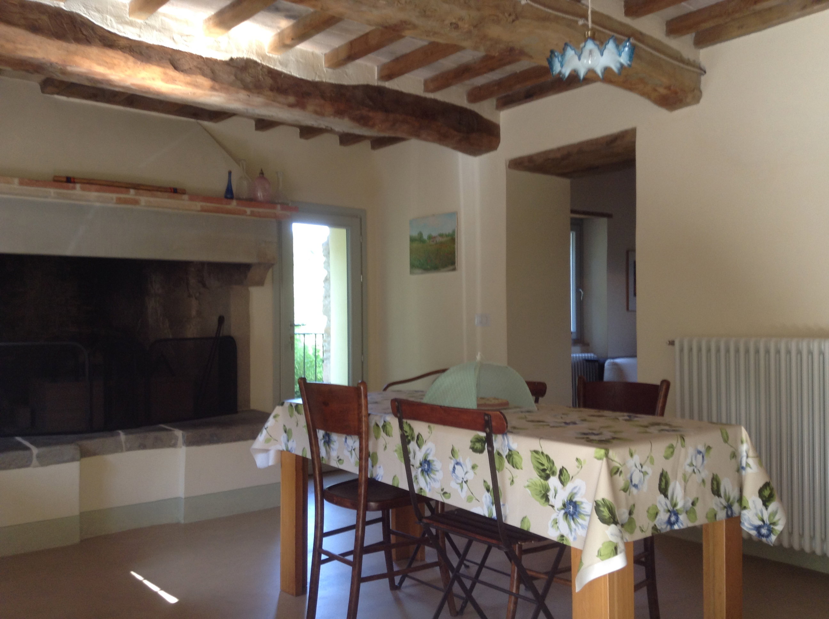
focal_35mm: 33
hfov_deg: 55.4
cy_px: 310
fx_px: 789
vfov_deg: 42.8
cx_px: 414
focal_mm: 3.3
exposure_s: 1/24
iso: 32
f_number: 2.4
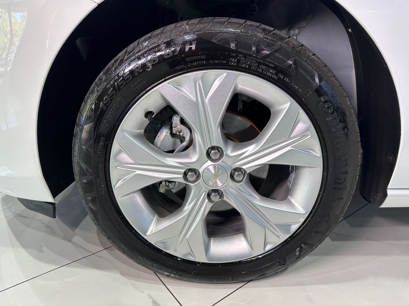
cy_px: 153
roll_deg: +0.2
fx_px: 284
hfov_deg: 71.6
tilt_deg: -20.7
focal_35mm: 24
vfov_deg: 56.8
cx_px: 204
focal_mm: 6.86
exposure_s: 1/120
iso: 125
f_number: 1.78
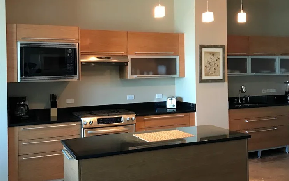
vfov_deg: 31.2
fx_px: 323
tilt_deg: +0.2
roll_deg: -0.4
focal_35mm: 41
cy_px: 75
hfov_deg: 48.2
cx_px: 149
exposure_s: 1/15
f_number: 1.8
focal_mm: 3.99
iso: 64
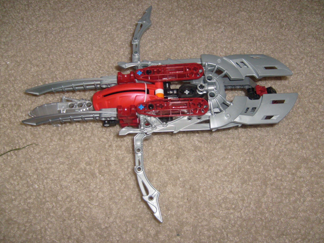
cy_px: 124
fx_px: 337
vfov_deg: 39.6
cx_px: 162
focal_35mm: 36
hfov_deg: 51.4
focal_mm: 5.8
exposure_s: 1/45
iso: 100
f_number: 2.8
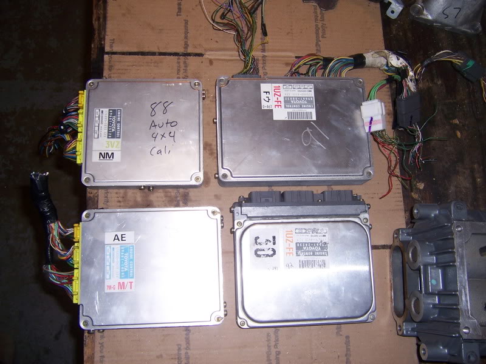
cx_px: 243
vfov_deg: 42.9
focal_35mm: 33
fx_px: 463
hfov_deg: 55.4
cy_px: 182
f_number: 2.8
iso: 80
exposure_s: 1/60
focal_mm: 5.5
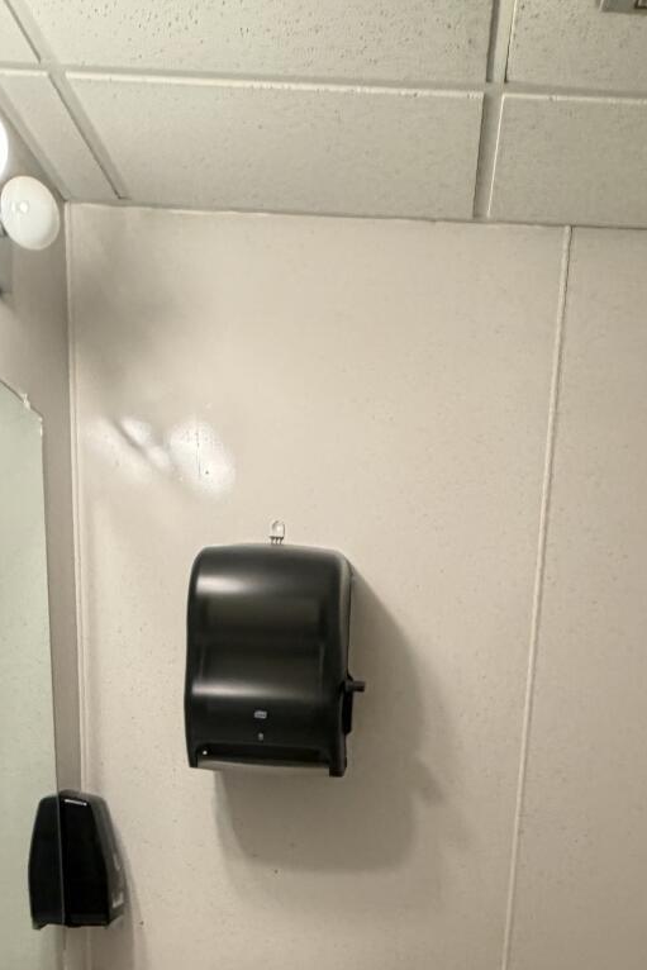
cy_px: 1041
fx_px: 1024
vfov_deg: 41.5
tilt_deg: -12.5
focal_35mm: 38
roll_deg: -0.3
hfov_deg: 35.0
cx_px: 382
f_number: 2.2
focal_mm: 2.22
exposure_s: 1/60
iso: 250
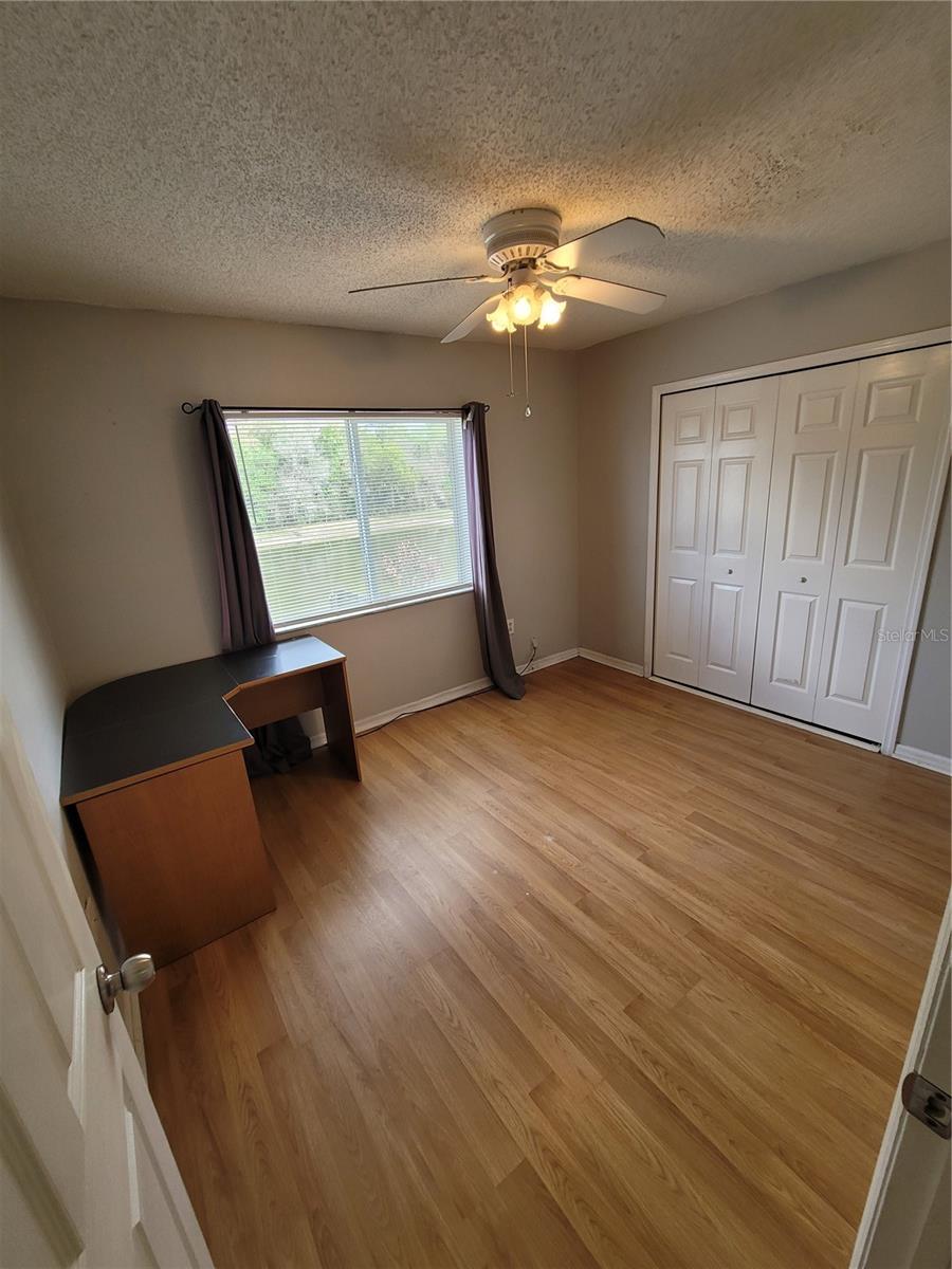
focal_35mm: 13
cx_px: 476
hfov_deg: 89.9
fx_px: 477
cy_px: 634
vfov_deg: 106.2
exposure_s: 1/120
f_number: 2.2
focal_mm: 2.2
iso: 100
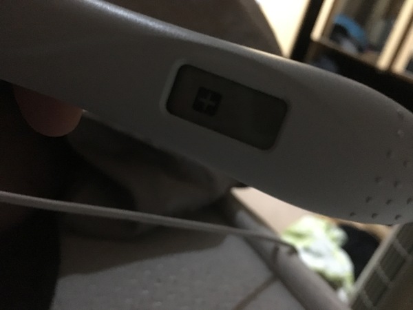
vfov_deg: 48.2
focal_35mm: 29
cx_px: 206
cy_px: 155
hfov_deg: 61.7
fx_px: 346
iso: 800
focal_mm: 4.15
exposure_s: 1/17
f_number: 2.2
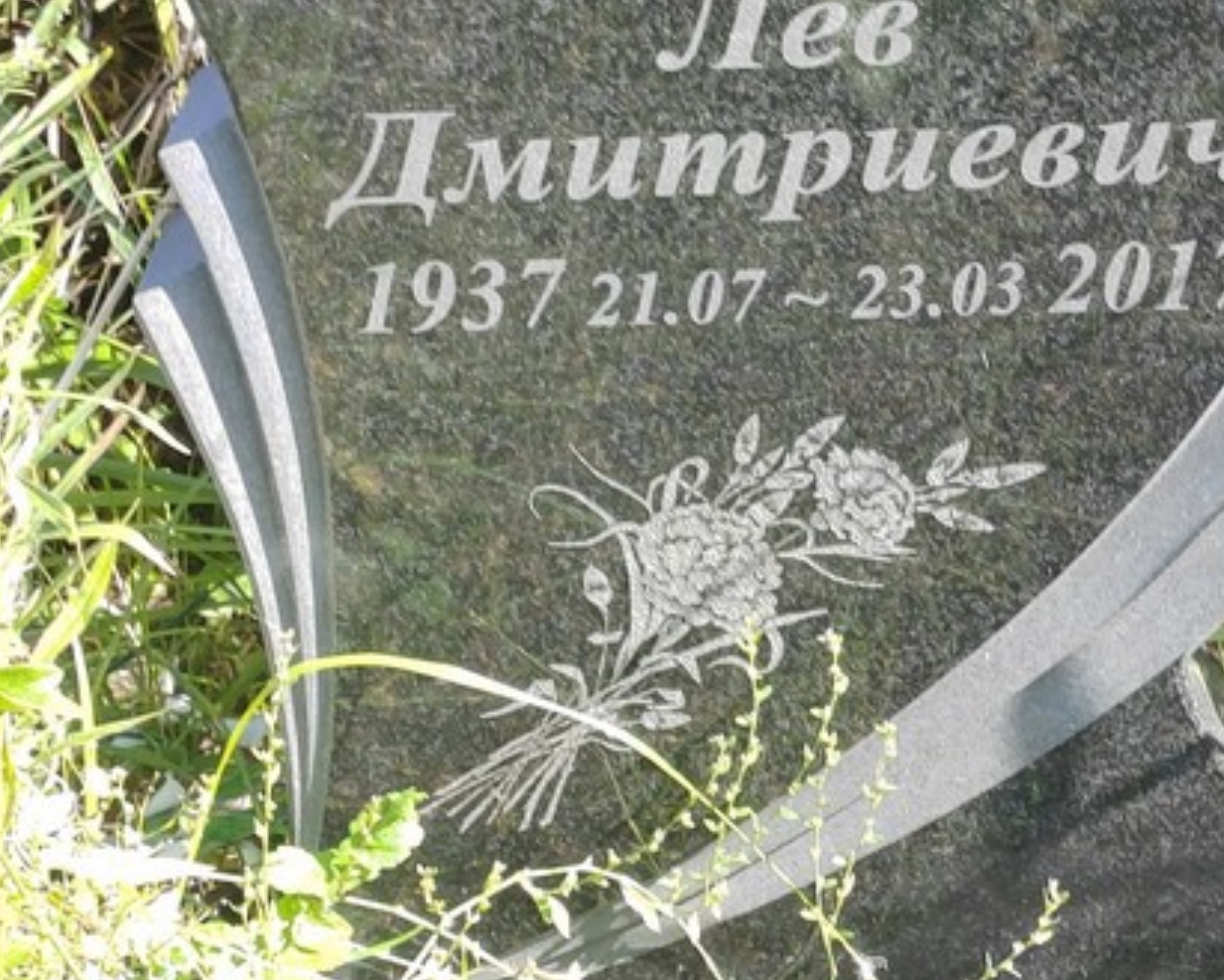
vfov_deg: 13.7
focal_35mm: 112
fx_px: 4058
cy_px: 226
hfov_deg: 16.9
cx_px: 1111
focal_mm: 5.52
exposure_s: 1/200
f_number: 1.9
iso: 100
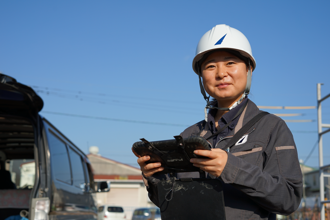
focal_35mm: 50
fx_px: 458
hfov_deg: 39.6
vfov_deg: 27.0
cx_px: 165
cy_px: 110
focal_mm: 50
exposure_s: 1/800
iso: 100
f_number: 4.5
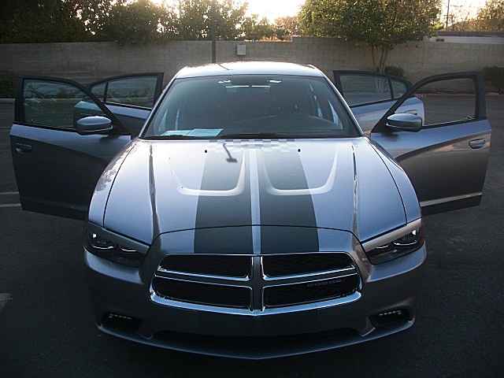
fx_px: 524
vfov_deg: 39.7
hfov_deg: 51.4
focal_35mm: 36
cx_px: 252
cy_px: 189
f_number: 2.8
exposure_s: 1/250
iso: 50
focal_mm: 6.3
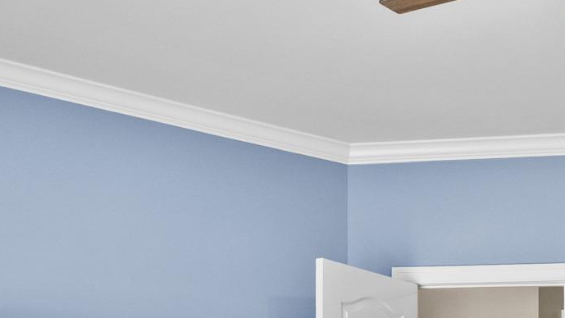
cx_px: 418
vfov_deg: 19.4
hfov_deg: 35.8
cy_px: 418
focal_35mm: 57
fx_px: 854
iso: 400
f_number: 7.1
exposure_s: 1/5
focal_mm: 10
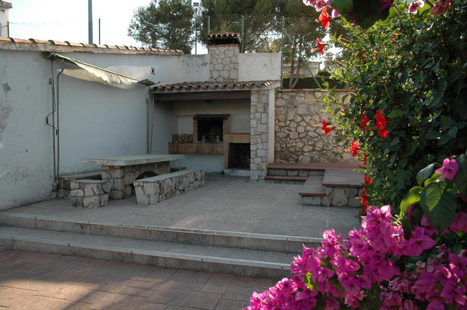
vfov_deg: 47.9
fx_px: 350
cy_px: 155
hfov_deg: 67.4
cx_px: 234
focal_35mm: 27
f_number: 7.1
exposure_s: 1/200
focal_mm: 18
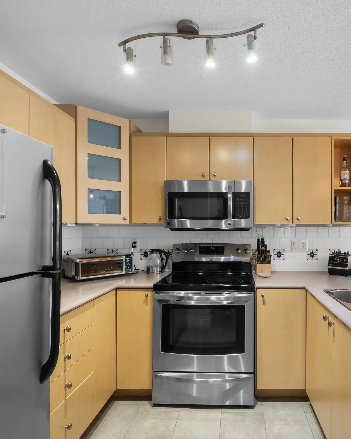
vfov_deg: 81.1
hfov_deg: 66.7
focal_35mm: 20
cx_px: 237
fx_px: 256
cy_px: 227
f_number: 9
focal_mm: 9
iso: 250
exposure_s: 1/2
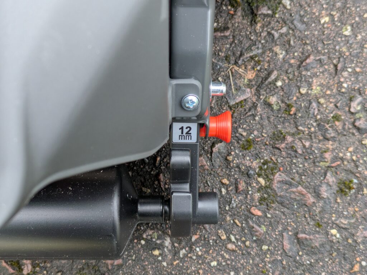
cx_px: 184
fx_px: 541
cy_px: 138
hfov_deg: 37.5
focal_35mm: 51
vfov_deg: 28.6
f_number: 1.89
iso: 101
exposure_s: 1/100
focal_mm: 5.43
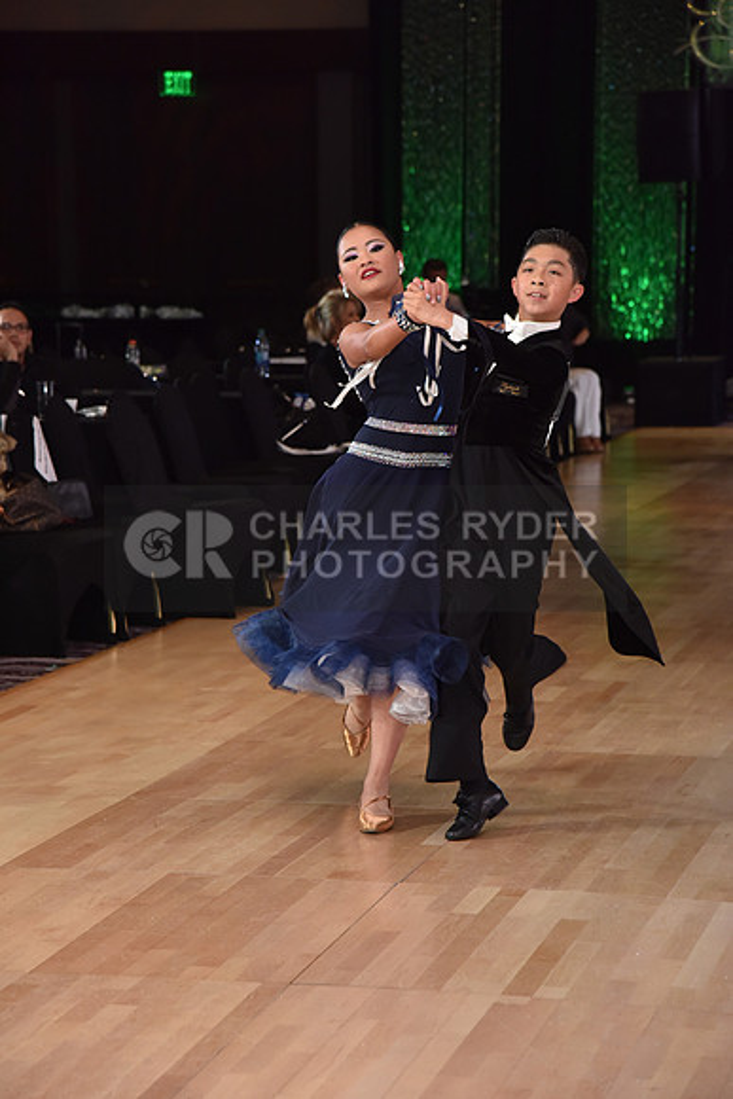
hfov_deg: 13.0
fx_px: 3205
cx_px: 366
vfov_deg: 19.5
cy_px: 550
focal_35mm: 105
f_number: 5.6
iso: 1600
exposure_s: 1/250
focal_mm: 105
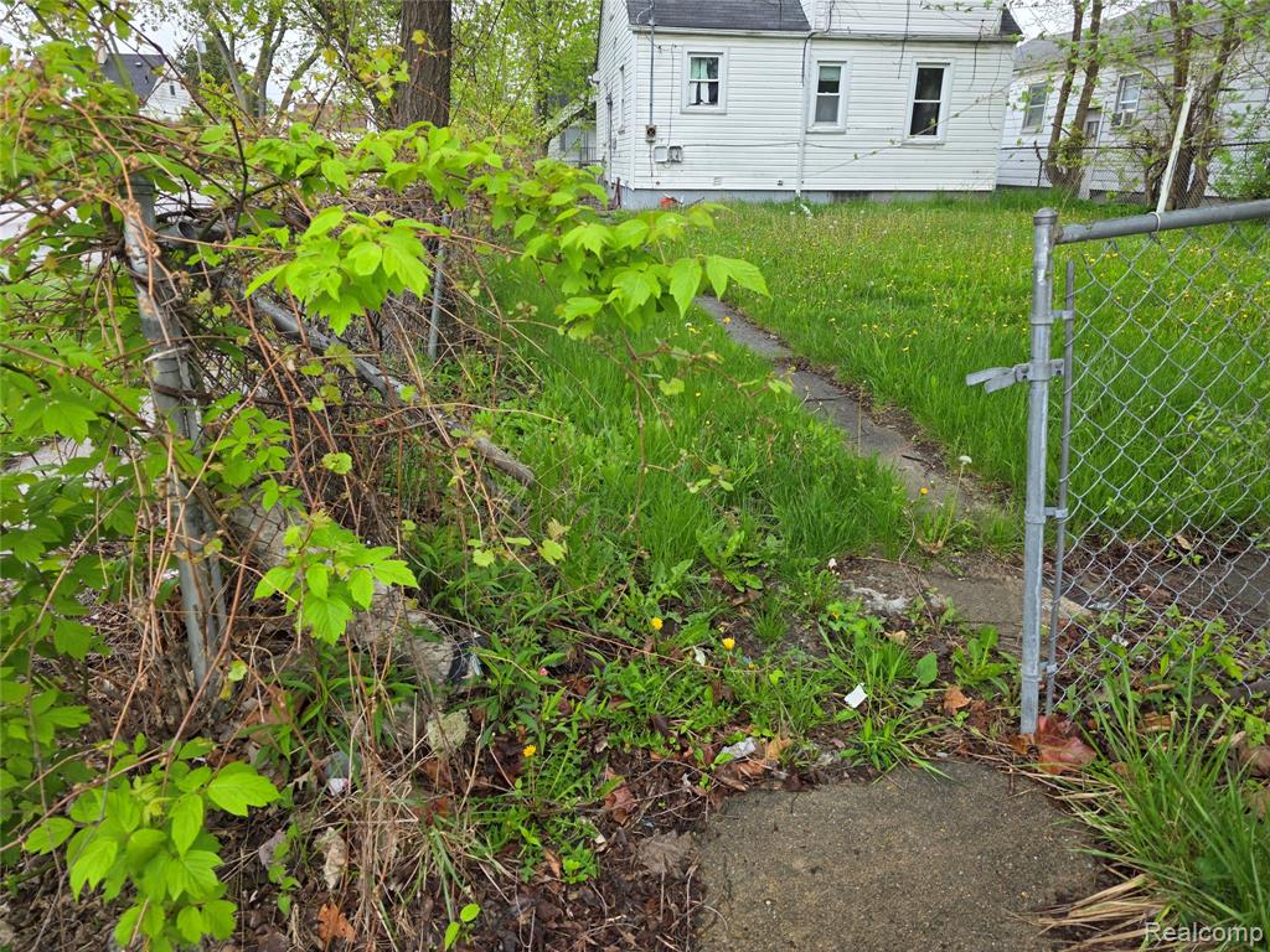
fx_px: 844
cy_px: 476
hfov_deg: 73.9
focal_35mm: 23
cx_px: 635
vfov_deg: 58.9
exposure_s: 1/180
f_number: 1.7
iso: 64
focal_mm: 6.3
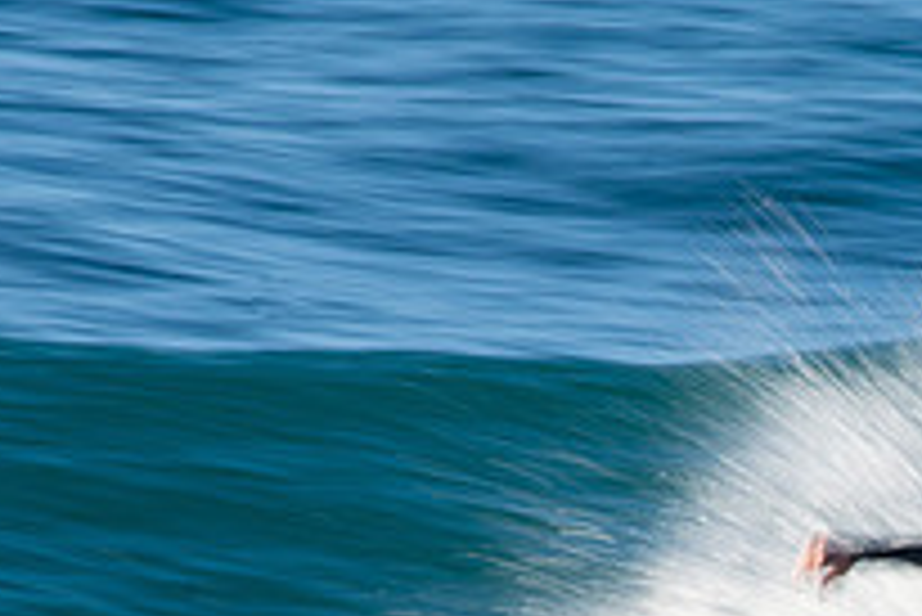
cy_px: 834
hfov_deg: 1.0
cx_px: 1124
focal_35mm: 2126
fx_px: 54486
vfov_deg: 0.6
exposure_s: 1/25
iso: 100
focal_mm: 500
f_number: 18
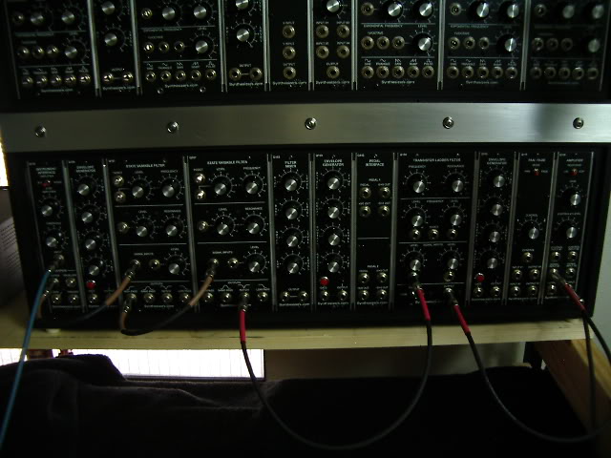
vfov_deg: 37.7
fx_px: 671
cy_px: 229
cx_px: 306
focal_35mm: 38
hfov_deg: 49.0
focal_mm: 5.8
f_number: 2.6
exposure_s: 1/4
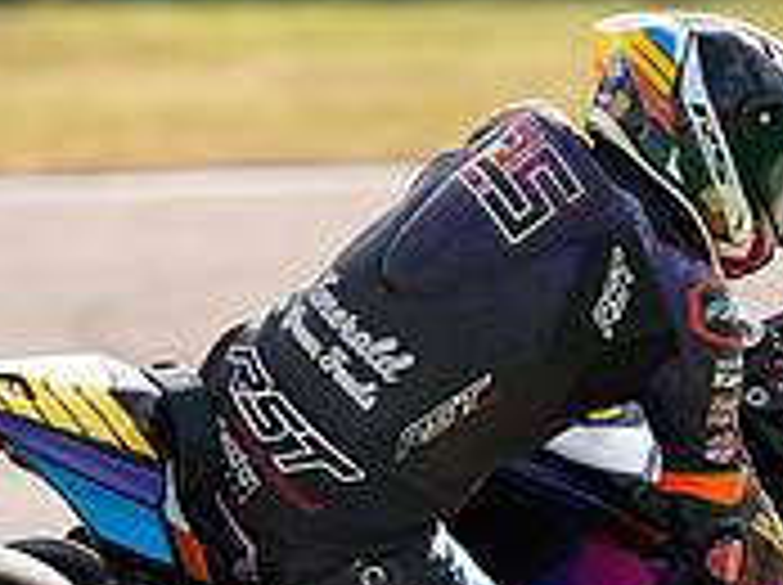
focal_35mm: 1283
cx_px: 360
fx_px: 28981
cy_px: 659
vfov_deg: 1.2
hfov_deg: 1.5
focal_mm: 400
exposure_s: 1/500
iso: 50
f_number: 2.8
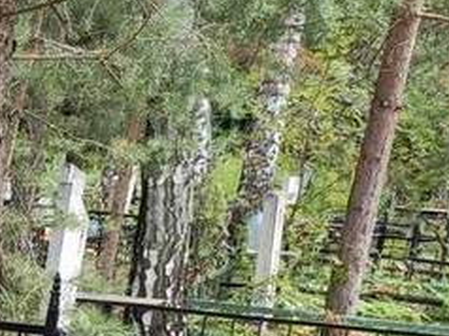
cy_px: 442
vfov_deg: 12.8
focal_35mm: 112
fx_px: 1451
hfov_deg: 14.2
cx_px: -496
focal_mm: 4.77
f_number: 1.75
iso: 113
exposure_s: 1/100
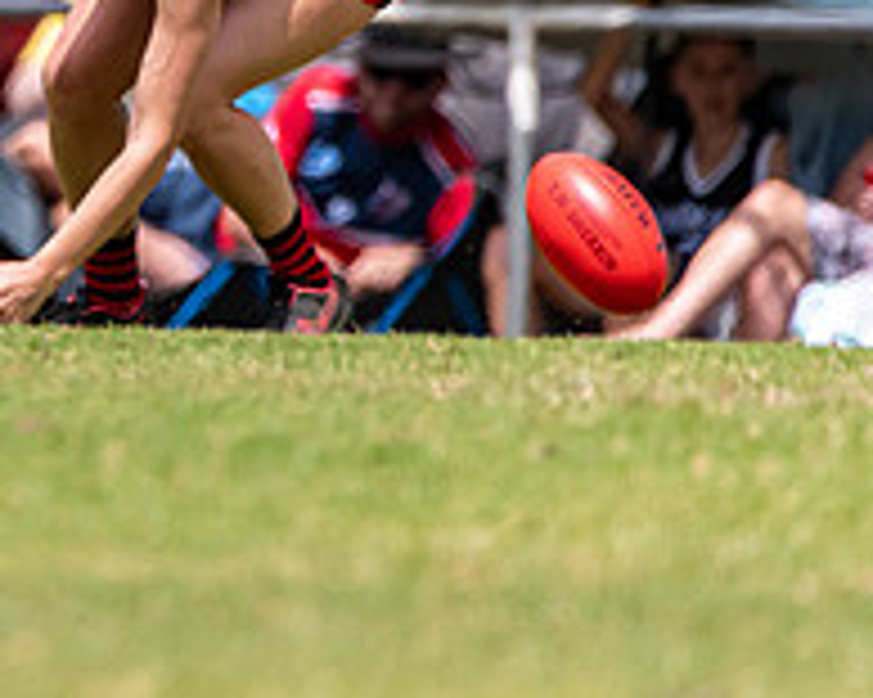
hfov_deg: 1.1
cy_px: -33
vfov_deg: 0.8
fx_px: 47491
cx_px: -437
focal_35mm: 1839
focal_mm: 600
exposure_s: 1/3200
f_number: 6.3
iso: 800
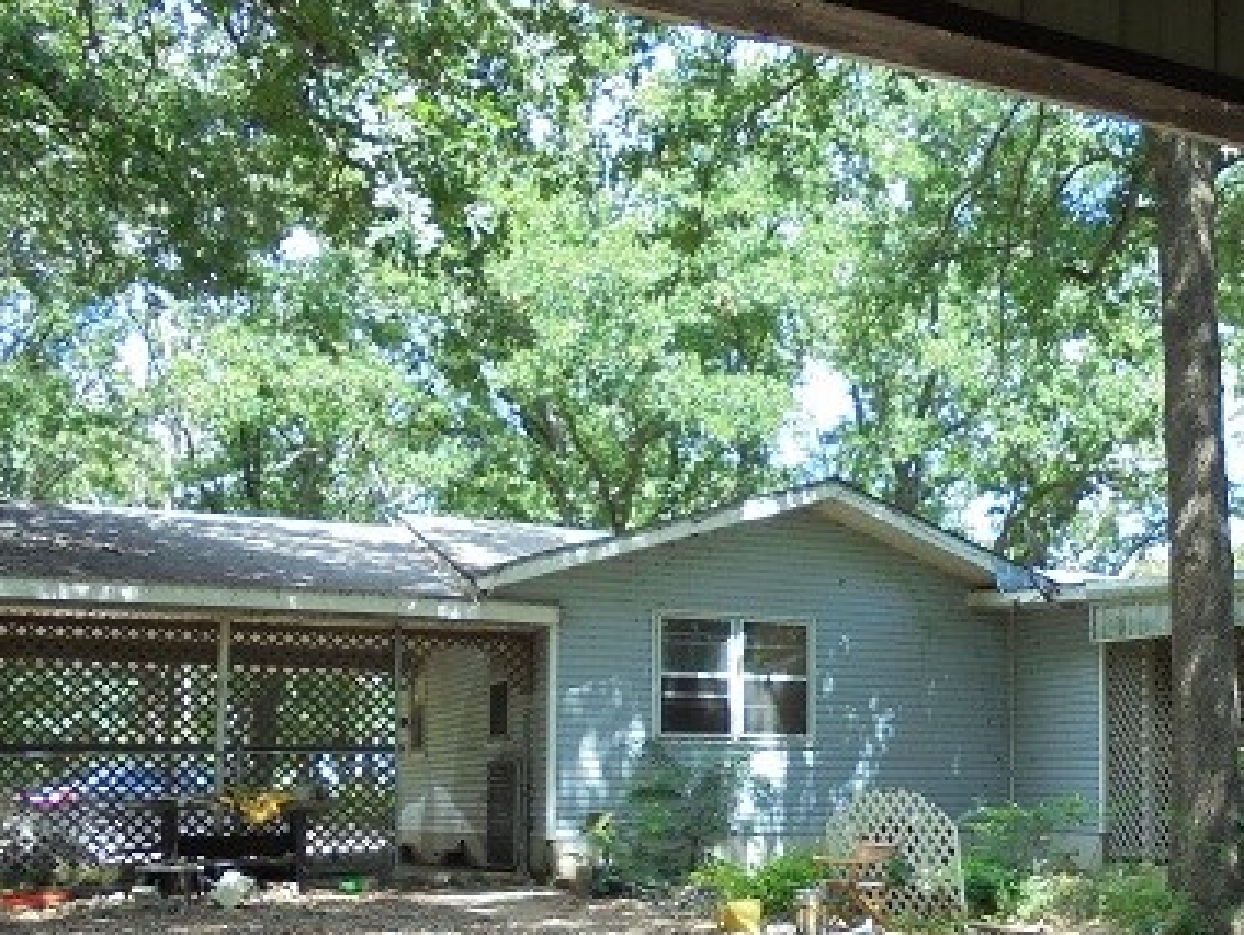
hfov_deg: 40.9
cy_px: 701
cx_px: 1020
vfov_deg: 32.3
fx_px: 1582
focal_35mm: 44
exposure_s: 1/100
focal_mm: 4.6
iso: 100
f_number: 3.5
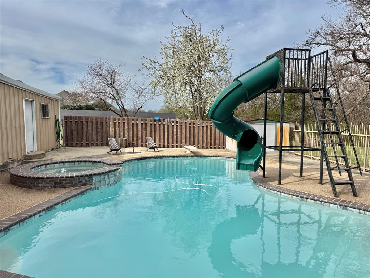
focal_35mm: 24
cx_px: 185
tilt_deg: -5.3
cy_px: 139
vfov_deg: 56.8
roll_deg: -0.5
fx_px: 257
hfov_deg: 71.6
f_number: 1.78
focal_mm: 6.76
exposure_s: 1/4608
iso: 80
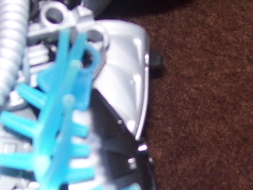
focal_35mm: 140
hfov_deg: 14.1
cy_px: 192
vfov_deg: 10.5
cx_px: 151
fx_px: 1023
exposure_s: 1/60
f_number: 2.7
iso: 80
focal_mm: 6
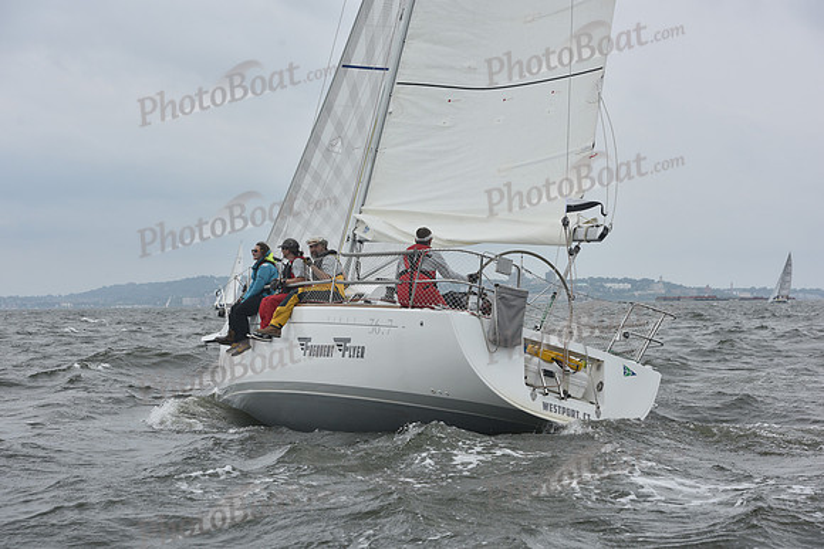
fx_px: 1603
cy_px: 274
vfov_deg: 19.5
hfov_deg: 28.8
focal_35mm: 70
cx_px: 412
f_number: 8
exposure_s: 1/640
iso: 250
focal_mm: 70
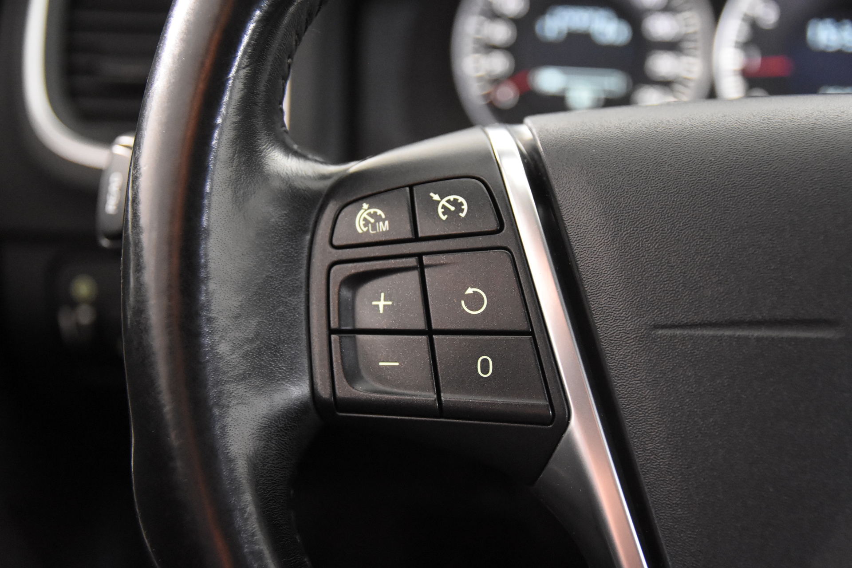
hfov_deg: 38.9
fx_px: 1207
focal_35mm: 51
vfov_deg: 26.5
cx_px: 426
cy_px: 284
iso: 5600
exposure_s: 1/50
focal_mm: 34
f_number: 3.3
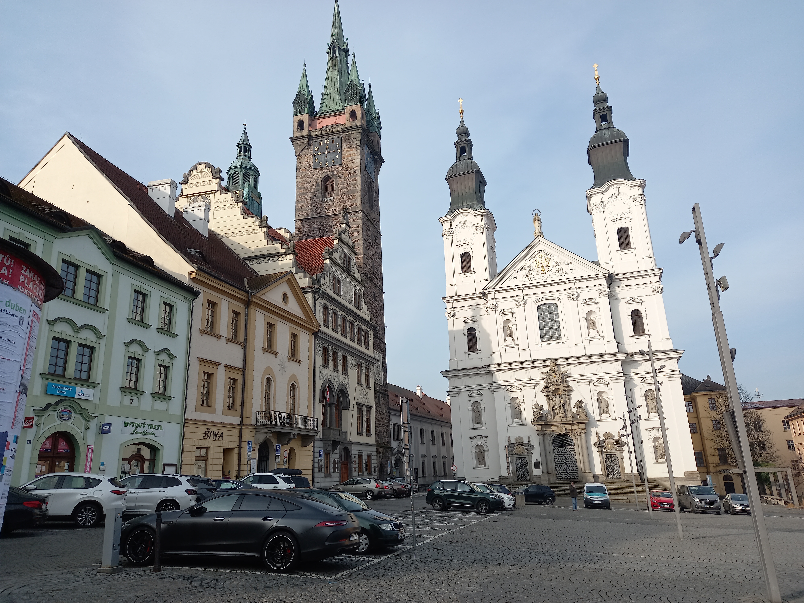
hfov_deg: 69.4
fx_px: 581
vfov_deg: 54.9
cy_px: 302
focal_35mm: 25
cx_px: 402
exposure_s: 1/579
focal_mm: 4.6
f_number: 2
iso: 32
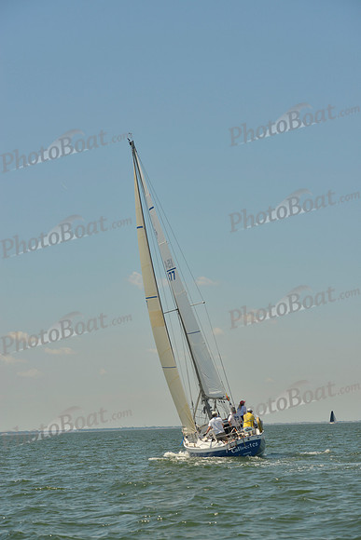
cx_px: 180
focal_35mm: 95
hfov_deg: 14.4
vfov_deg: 21.5
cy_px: 270
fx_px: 1428
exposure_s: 1/640
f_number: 8
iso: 200
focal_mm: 95
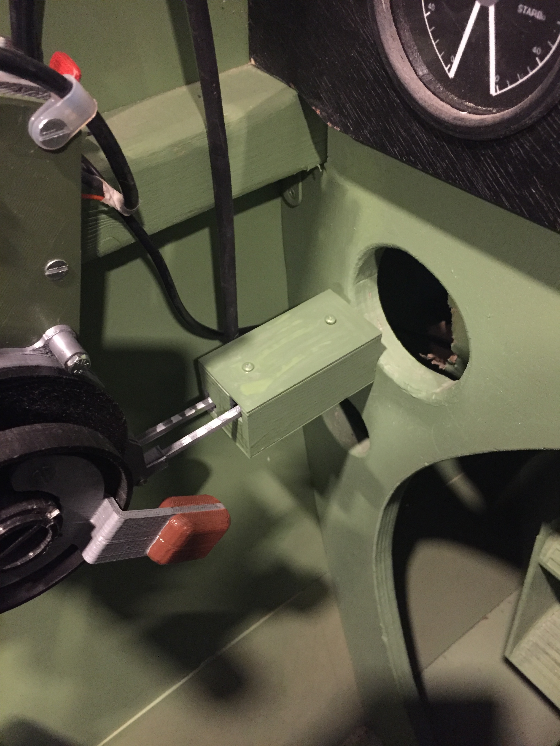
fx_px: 626
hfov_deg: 48.2
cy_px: 373
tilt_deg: -42.9
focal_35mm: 29
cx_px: 280
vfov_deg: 61.7
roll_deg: +6.4
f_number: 2.2
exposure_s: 1/17
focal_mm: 4.15
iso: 500
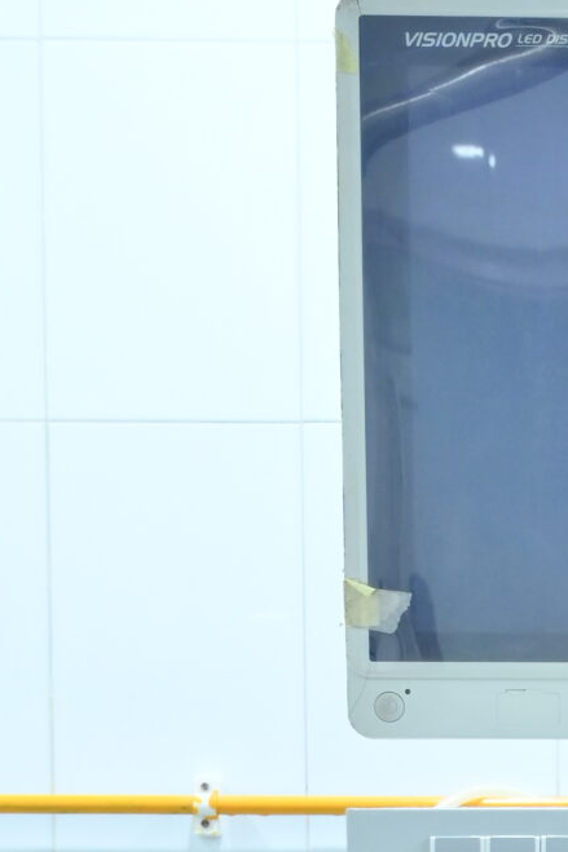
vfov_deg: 14.5
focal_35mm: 134
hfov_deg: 9.9
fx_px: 3171
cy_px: 1196
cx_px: 878
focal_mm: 34.5
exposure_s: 1/125
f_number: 4.5
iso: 2000
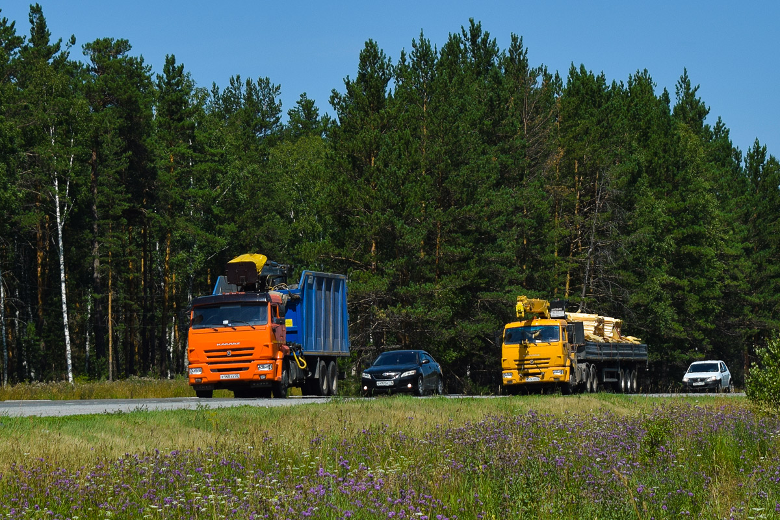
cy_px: 260
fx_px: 1787
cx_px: 390
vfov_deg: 16.6
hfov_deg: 24.6
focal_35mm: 82
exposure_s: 1/1000
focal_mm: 55
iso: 100
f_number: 5.6
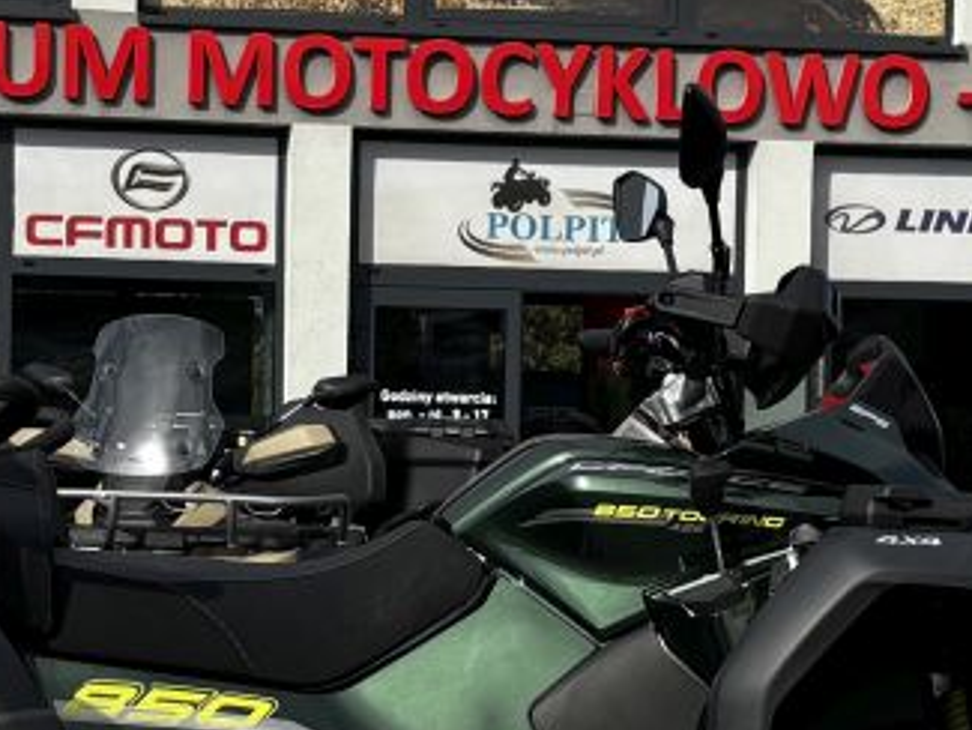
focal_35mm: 64
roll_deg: -0.9
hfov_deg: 30.2
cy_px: 727
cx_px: 392
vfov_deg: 22.1
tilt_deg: -1.4
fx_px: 1798
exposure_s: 1/3311
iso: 50
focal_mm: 5.96
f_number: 1.6
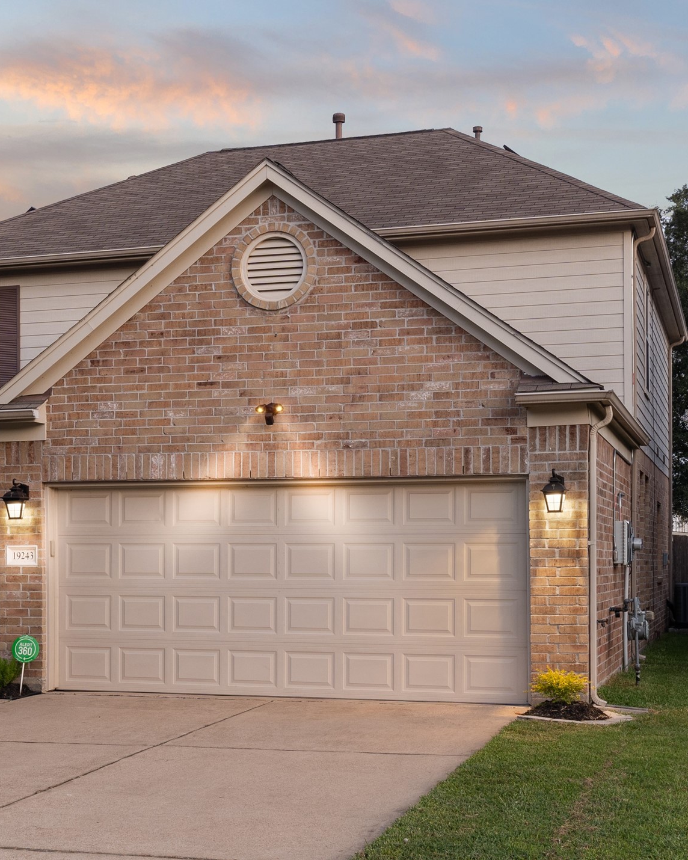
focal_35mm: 57
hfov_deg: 26.5
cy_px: 426
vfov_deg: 33.0
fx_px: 1451
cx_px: 204
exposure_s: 2.5
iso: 320
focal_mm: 27
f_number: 9
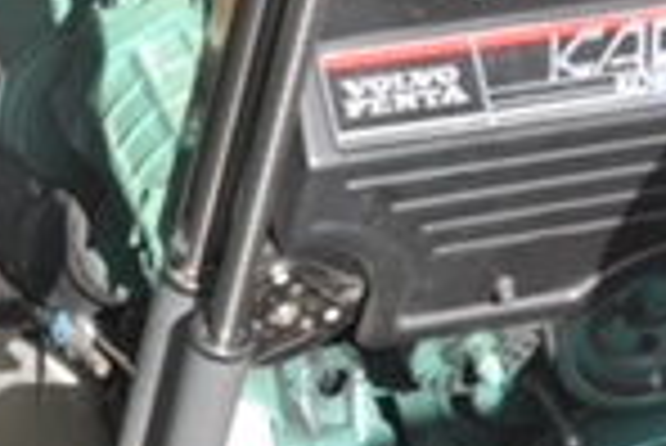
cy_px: 248
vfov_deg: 5.6
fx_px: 4555
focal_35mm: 246
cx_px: -144
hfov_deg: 8.3
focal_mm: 38
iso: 200
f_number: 11
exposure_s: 1/125
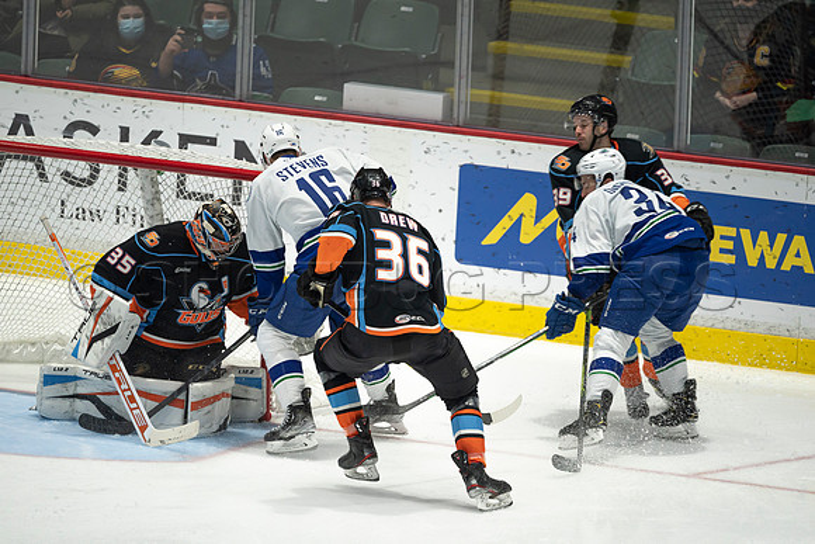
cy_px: 272
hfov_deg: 3.4
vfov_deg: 2.3
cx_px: 408
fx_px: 13586
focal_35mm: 600
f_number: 4
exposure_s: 1/640
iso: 1600
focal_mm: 600
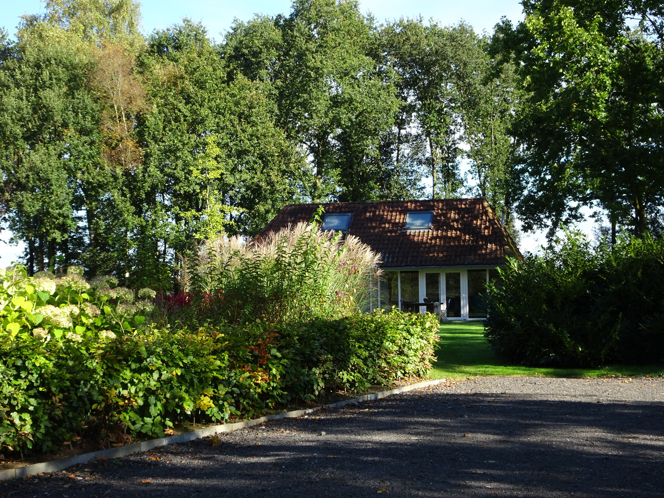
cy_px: 249
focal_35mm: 56
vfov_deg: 26.1
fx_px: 1074
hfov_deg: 34.3
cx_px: 332
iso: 80
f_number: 4.5
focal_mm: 9.52
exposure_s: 1/160
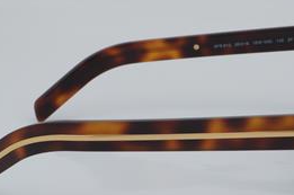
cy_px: 122
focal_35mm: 115
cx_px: 184
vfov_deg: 11.9
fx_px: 937
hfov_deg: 17.8
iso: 100
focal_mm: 50
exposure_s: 1/4
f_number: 32
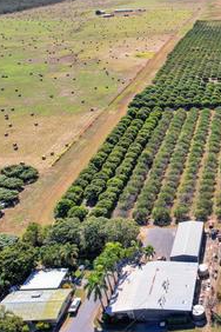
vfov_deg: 48.5
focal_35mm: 40
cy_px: 165
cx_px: 268
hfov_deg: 28.8
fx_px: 368
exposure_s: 1/1000
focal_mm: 8.38
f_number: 2.8
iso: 110
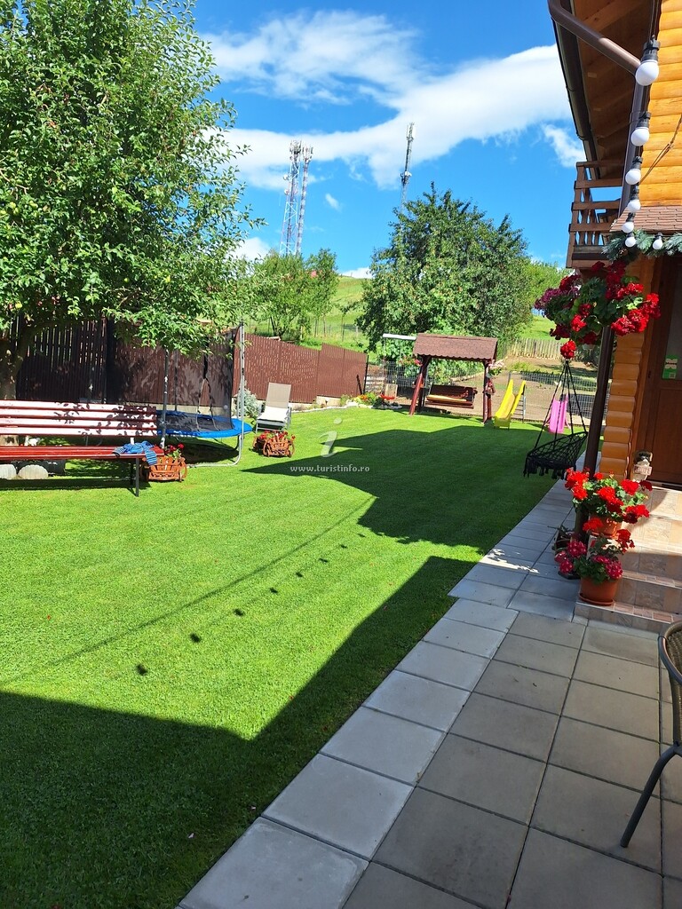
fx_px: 604
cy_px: 454
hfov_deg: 58.9
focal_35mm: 23
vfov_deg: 73.9
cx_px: 341
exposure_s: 1/2004
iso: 40
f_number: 1.8
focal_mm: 5.54
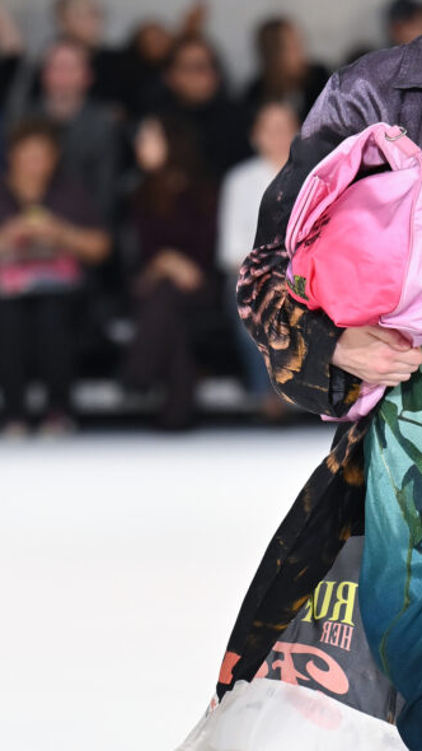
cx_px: 470
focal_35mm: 505
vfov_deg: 4.3
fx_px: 10043
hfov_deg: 2.4
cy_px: 496
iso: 640
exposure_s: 1/640
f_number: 3.5
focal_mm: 165
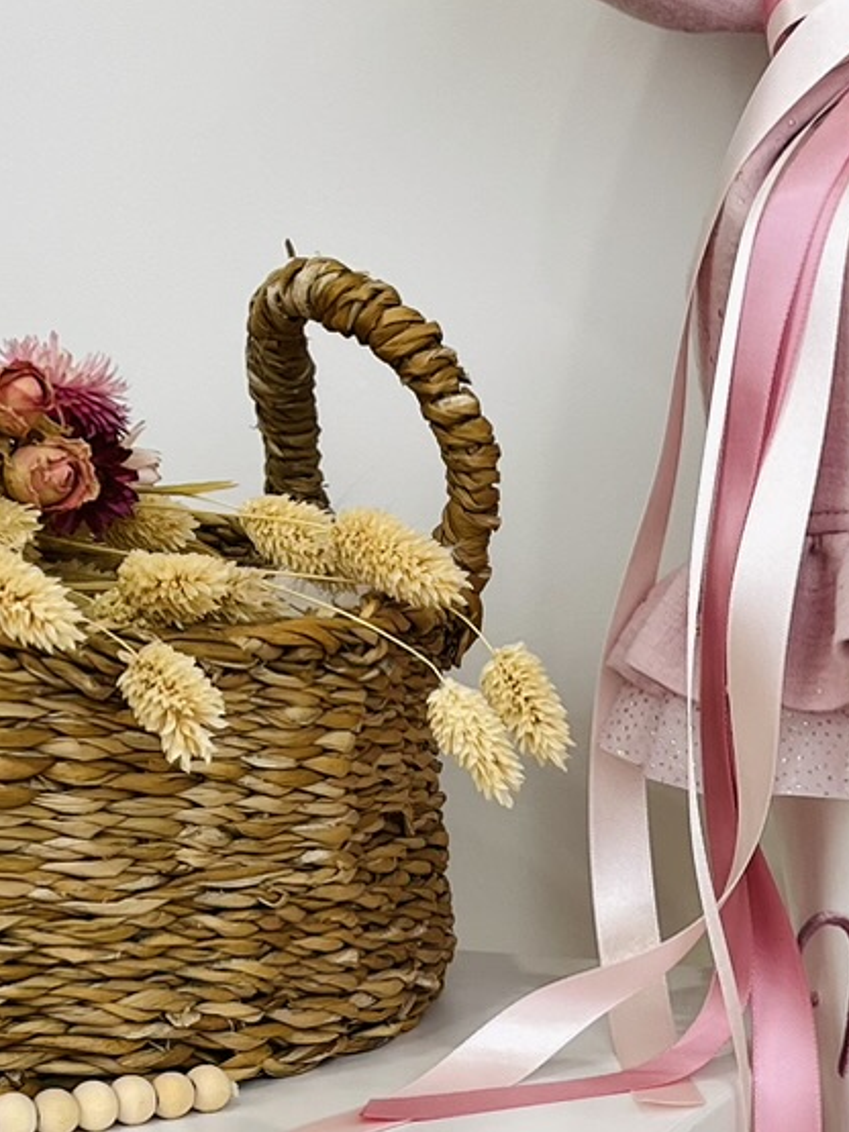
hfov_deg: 14.9
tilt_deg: -13.6
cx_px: 976
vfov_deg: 20.0
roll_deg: -1.4
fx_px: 3141
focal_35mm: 96
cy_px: 1069
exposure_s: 1/116
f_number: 1.6
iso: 32
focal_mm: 5.1
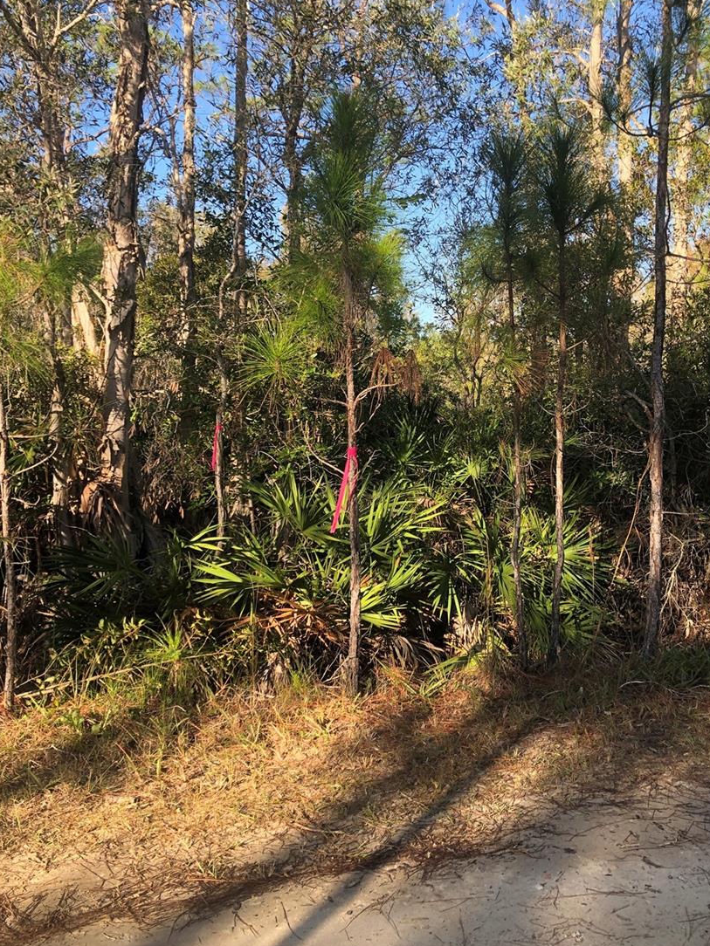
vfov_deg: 58.3
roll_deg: -0.8
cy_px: 447
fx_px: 848
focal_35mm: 31
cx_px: 375
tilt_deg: -4.3
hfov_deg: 45.4
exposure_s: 1/353
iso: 20
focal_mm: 3.99
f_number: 1.8
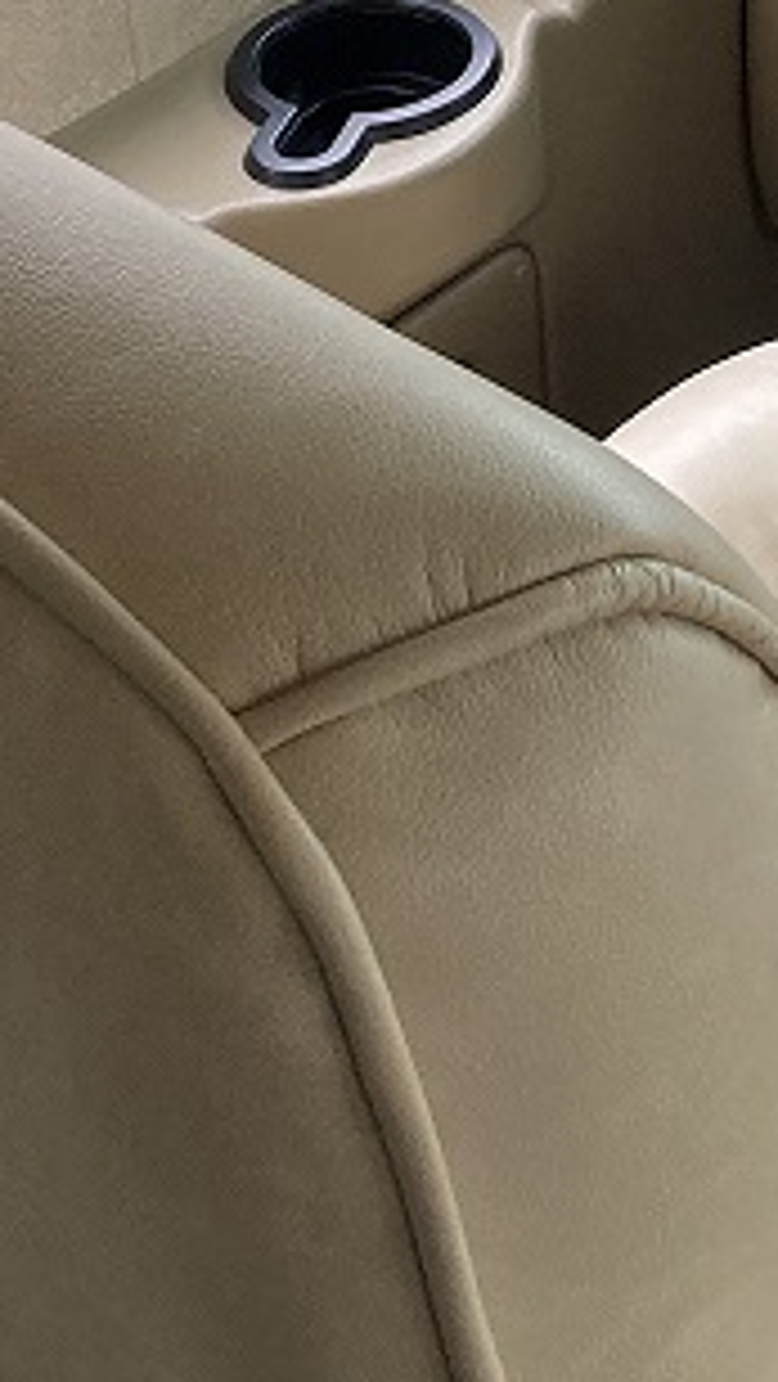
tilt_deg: -31.3
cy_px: 257
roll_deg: +5.7
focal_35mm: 100
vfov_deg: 21.1
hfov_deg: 12.0
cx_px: 791
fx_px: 3662
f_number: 1.8
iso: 80
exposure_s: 1/111
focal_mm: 3.99
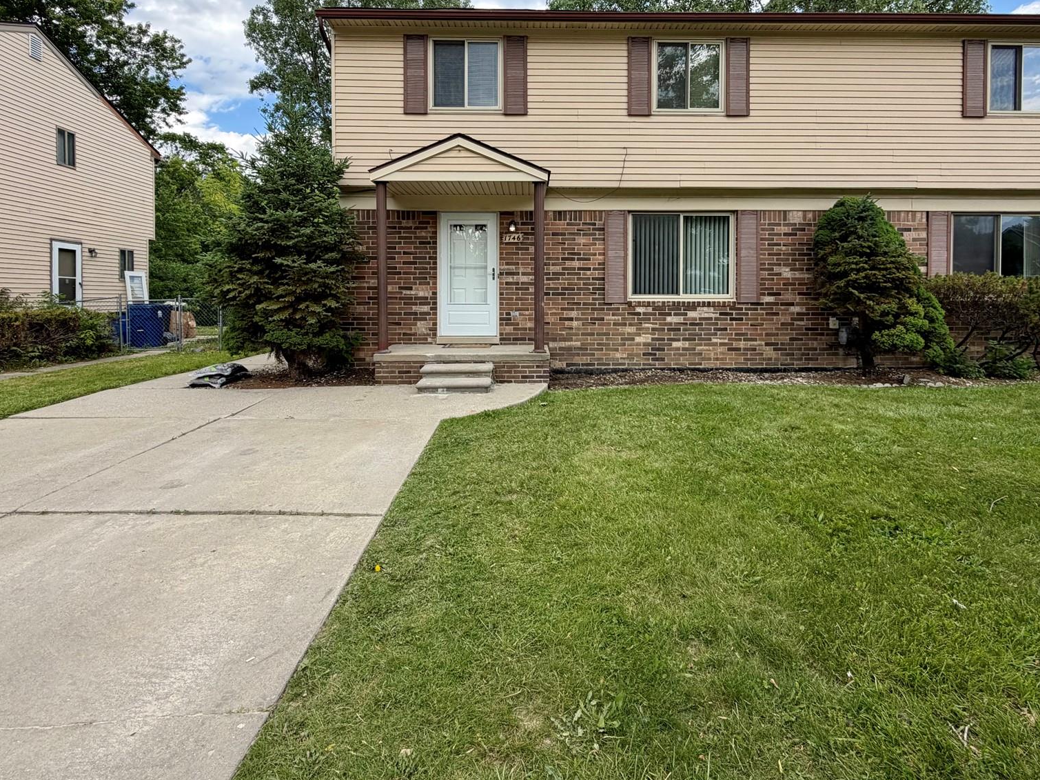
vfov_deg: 67.9
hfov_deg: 84.6
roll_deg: +0.4
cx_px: 539
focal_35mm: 19
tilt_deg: -1.2
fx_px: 571
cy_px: 307
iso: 50
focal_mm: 2.22
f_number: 2.2
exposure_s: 1/502
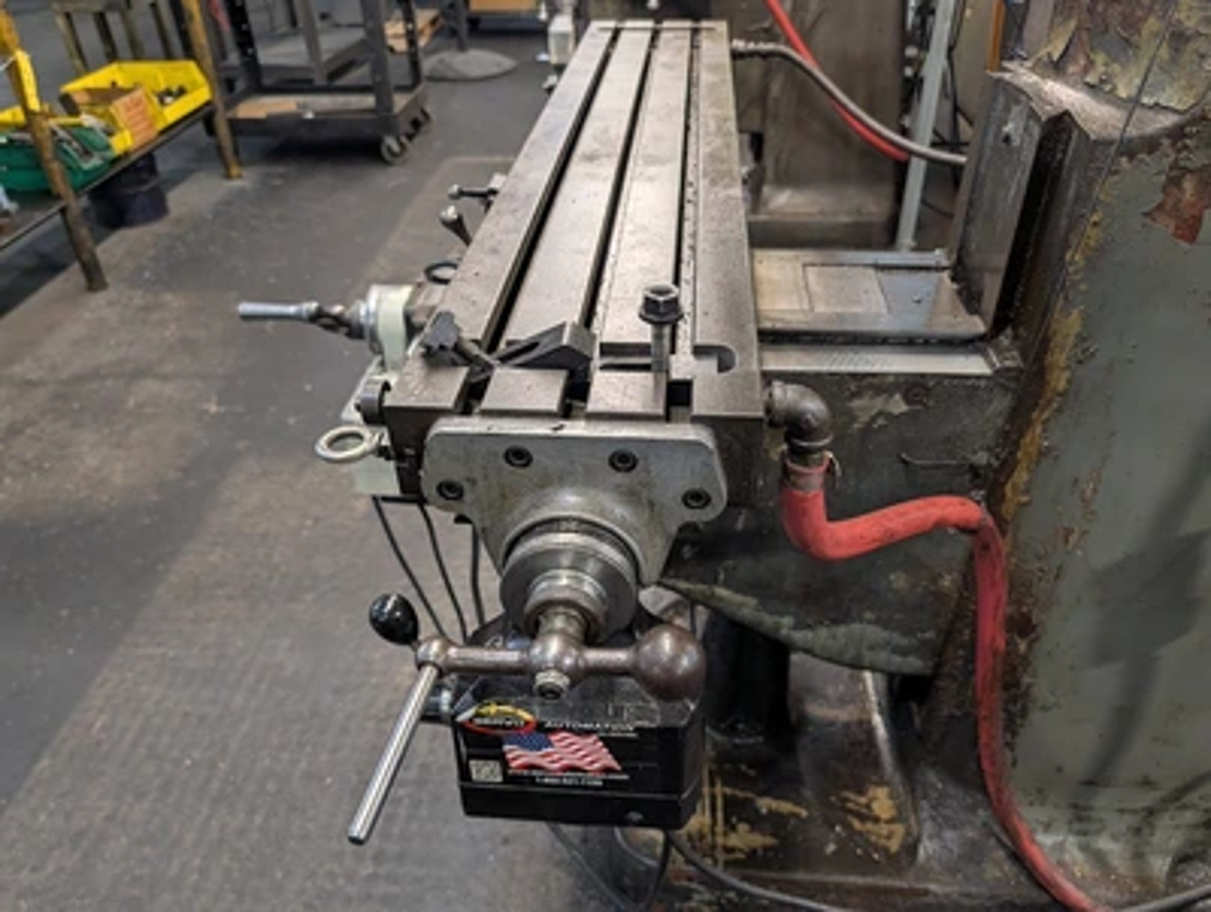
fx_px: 841
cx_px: 606
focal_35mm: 24
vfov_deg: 56.9
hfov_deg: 71.5
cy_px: 456
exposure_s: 1/120
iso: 362
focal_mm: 6.9
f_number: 1.68
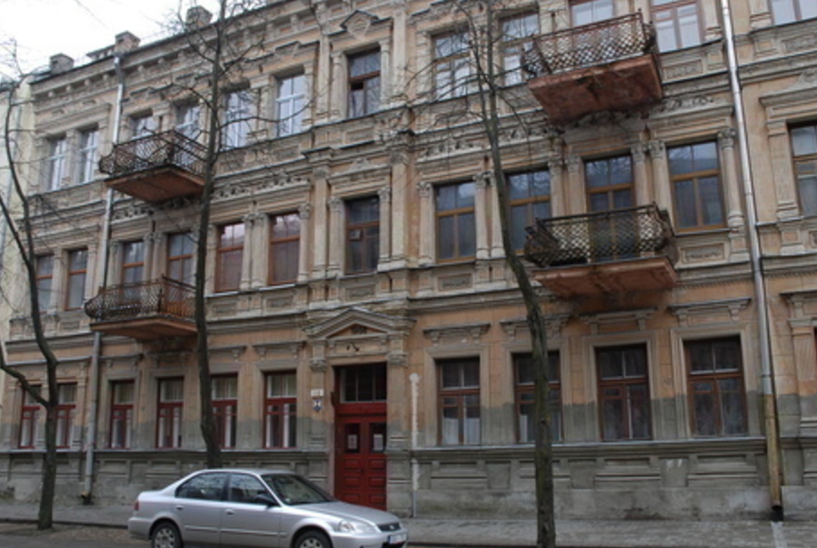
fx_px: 750
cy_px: 289
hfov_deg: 57.1
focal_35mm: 33
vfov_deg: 40.1
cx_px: 439
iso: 400
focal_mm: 20
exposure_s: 1/125
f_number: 8
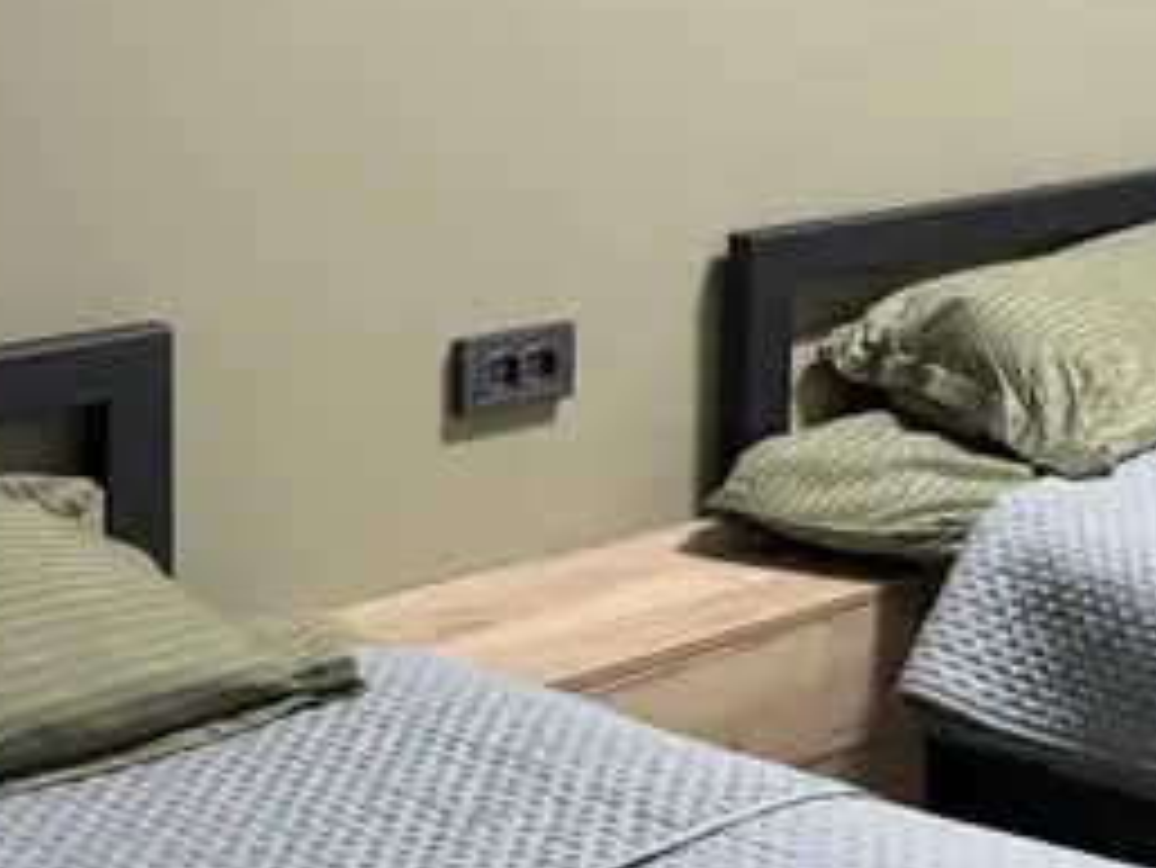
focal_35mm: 84
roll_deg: -2.5
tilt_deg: -3.6
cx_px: 1957
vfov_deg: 17.0
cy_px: -92
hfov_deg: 19.0
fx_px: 2806
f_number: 1.78
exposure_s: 1/50
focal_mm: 6.86
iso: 250
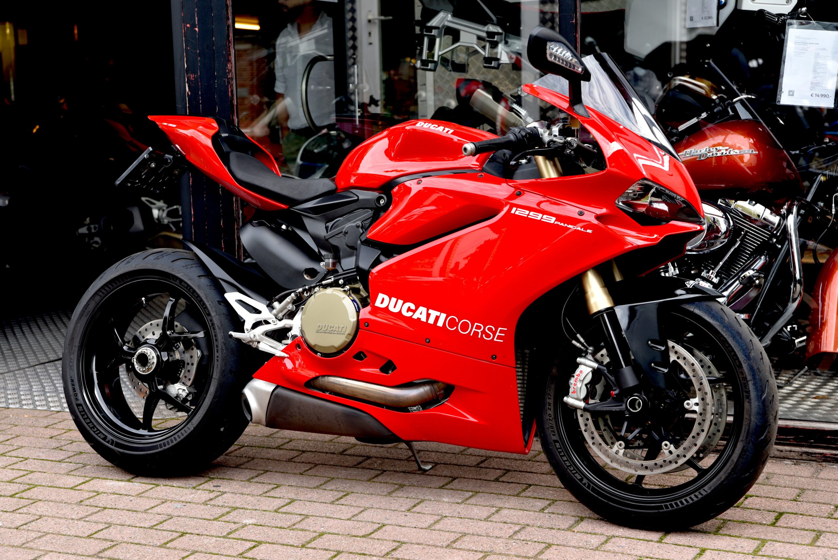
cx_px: 419
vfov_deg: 21.9
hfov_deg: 32.4
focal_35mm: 62
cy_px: 280
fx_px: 1444
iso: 200
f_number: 5
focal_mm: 62
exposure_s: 1/100
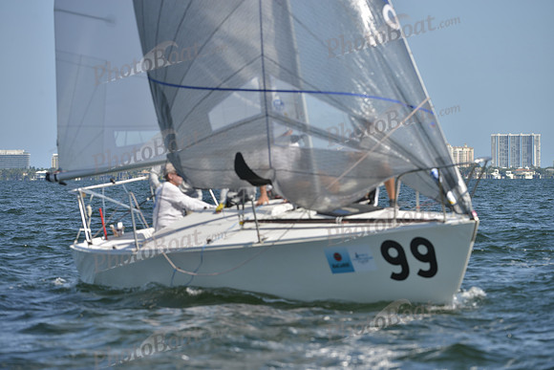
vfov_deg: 5.3
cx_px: 277
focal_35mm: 260
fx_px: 4002
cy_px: 185
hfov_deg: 7.9
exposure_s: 1/1000
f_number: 6.3
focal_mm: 260
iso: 200
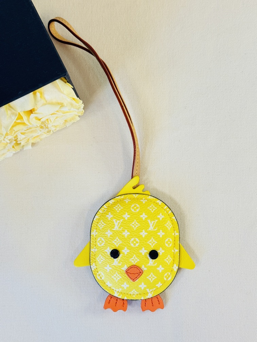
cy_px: 171
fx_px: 475
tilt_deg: -82.7
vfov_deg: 39.7
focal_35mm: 48
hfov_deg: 30.3
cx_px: 128
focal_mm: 6.76
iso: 64
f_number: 1.78
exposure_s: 1/50
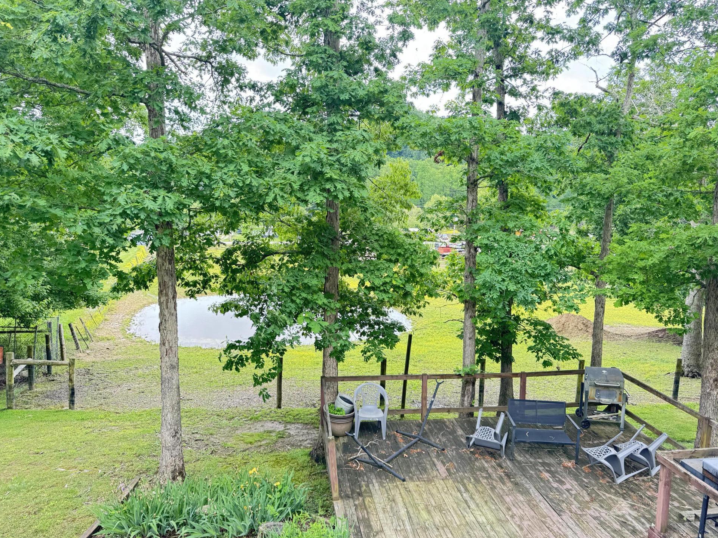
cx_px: 359
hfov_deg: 69.4
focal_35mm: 25
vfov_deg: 54.9
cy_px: 262
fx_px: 519
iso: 80
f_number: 1.78
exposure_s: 1/241
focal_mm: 6.76
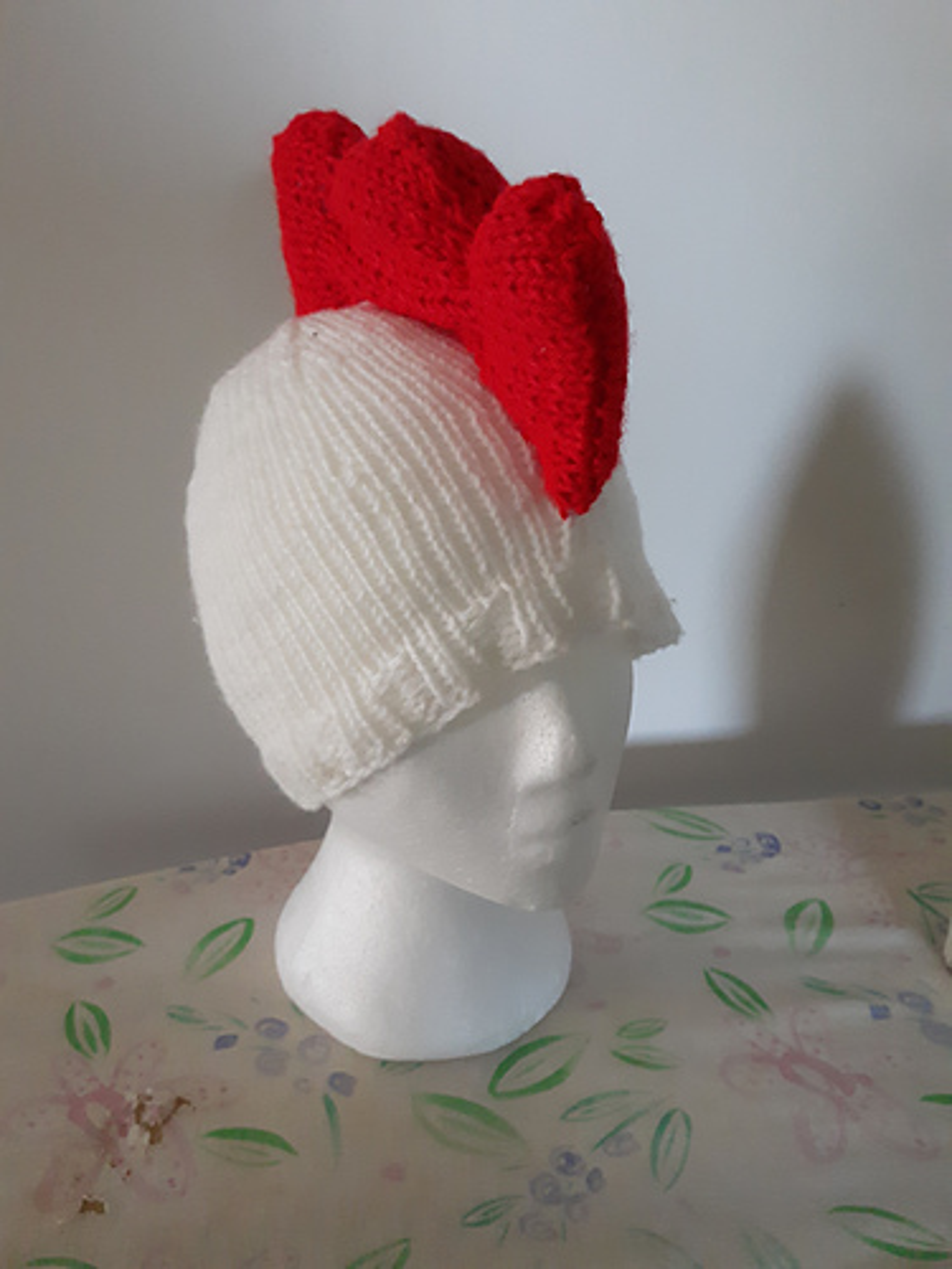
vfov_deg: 58.4
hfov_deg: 45.4
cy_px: 634
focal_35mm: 31
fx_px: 1137
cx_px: 476
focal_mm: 3.7
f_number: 1.9
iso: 400
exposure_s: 1/17
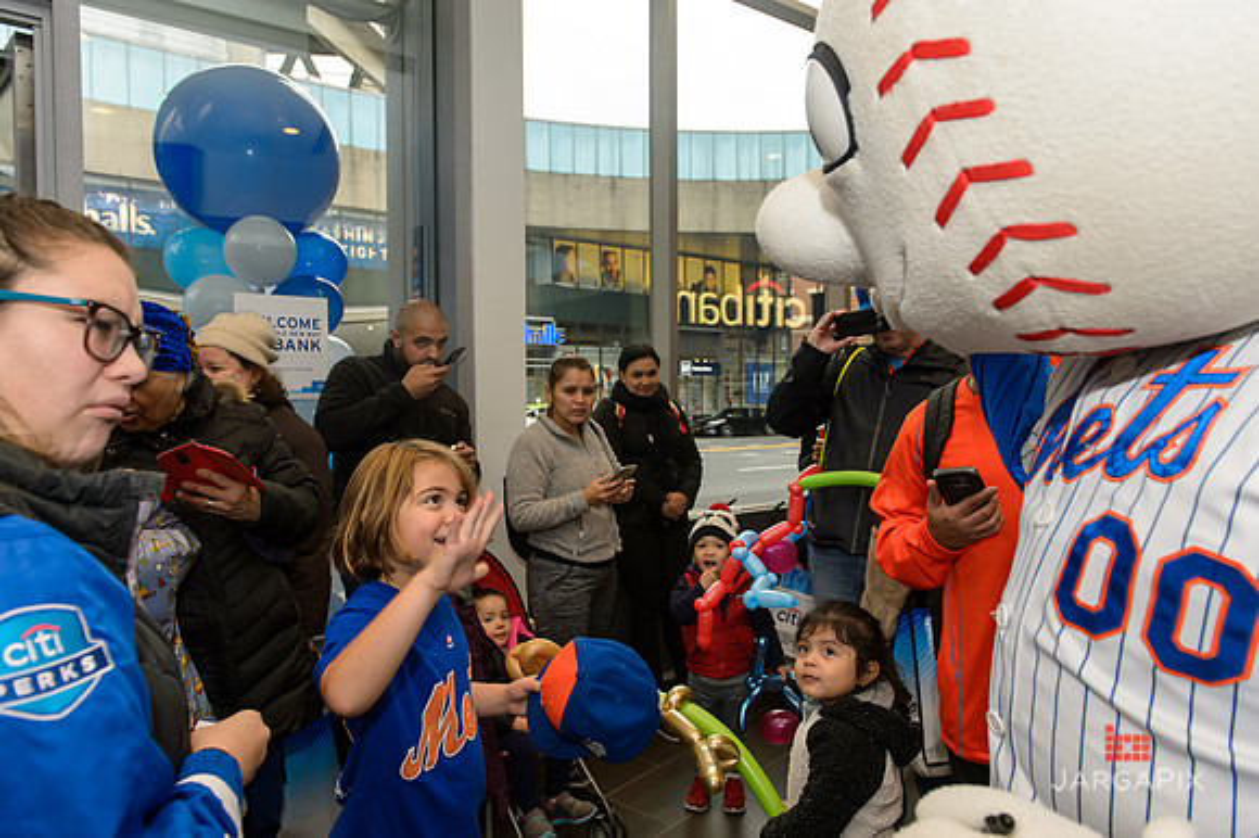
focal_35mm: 24
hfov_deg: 73.8
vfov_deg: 53.1
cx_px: 630
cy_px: 419
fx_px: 839
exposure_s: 1/125
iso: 800
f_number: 4.5
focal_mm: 24
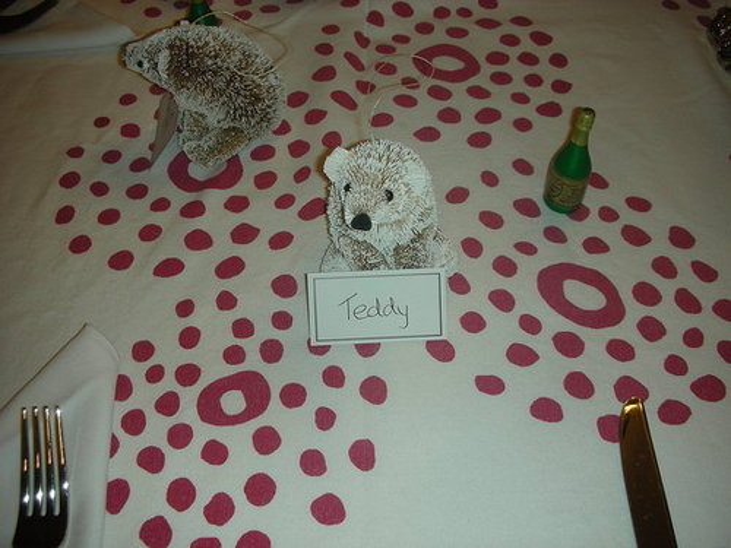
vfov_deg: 40.7
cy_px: 274
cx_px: 366
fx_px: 739
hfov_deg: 52.6
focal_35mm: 35
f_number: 3
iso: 50
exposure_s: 1/60.1
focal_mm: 5.8
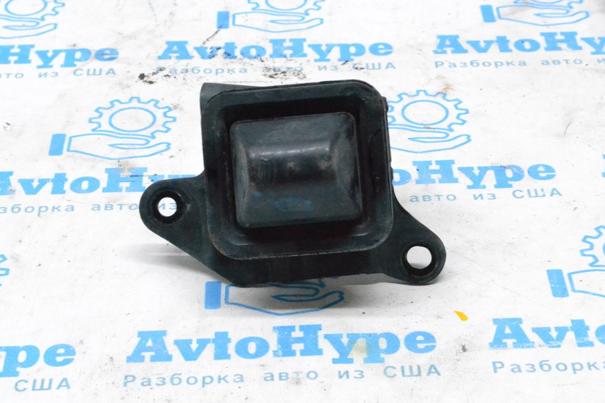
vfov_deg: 14.6
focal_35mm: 94
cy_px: 205
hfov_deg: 21.8
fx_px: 1572
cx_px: 292
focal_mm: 55
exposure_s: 1/160
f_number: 10
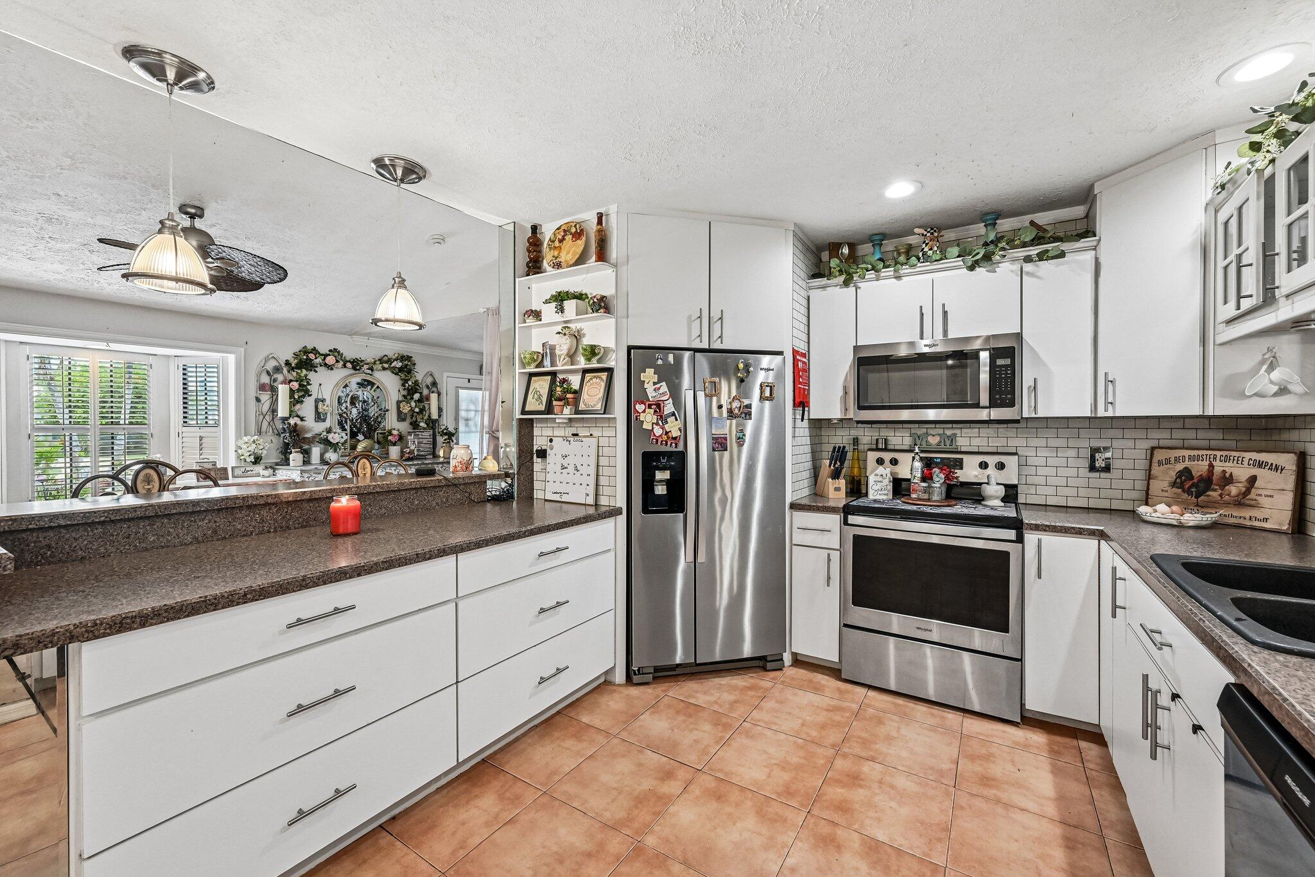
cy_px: 438
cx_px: 658
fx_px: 511
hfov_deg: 104.3
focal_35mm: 14
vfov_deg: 81.2
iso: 2500
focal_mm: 14
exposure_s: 1/80
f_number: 8
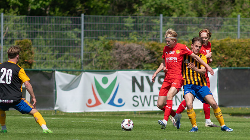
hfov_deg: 2.9
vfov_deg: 1.6
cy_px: 133
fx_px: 4970
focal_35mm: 751
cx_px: 199
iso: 100
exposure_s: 1/1600
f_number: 3.2
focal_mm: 300
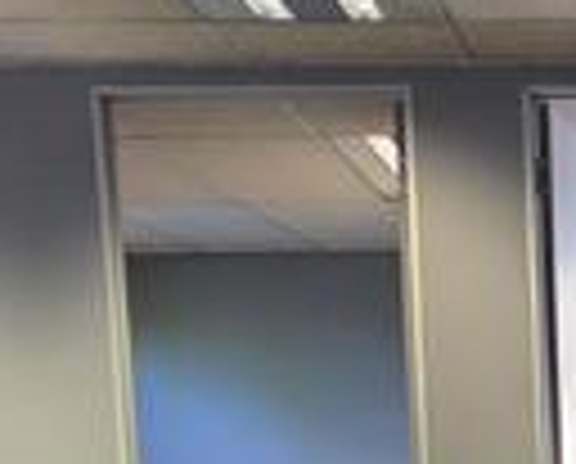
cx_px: 698
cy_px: 644
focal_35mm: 79
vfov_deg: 17.9
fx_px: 1350
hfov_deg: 22.2
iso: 160
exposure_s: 1/50
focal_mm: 2.2
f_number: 1.9
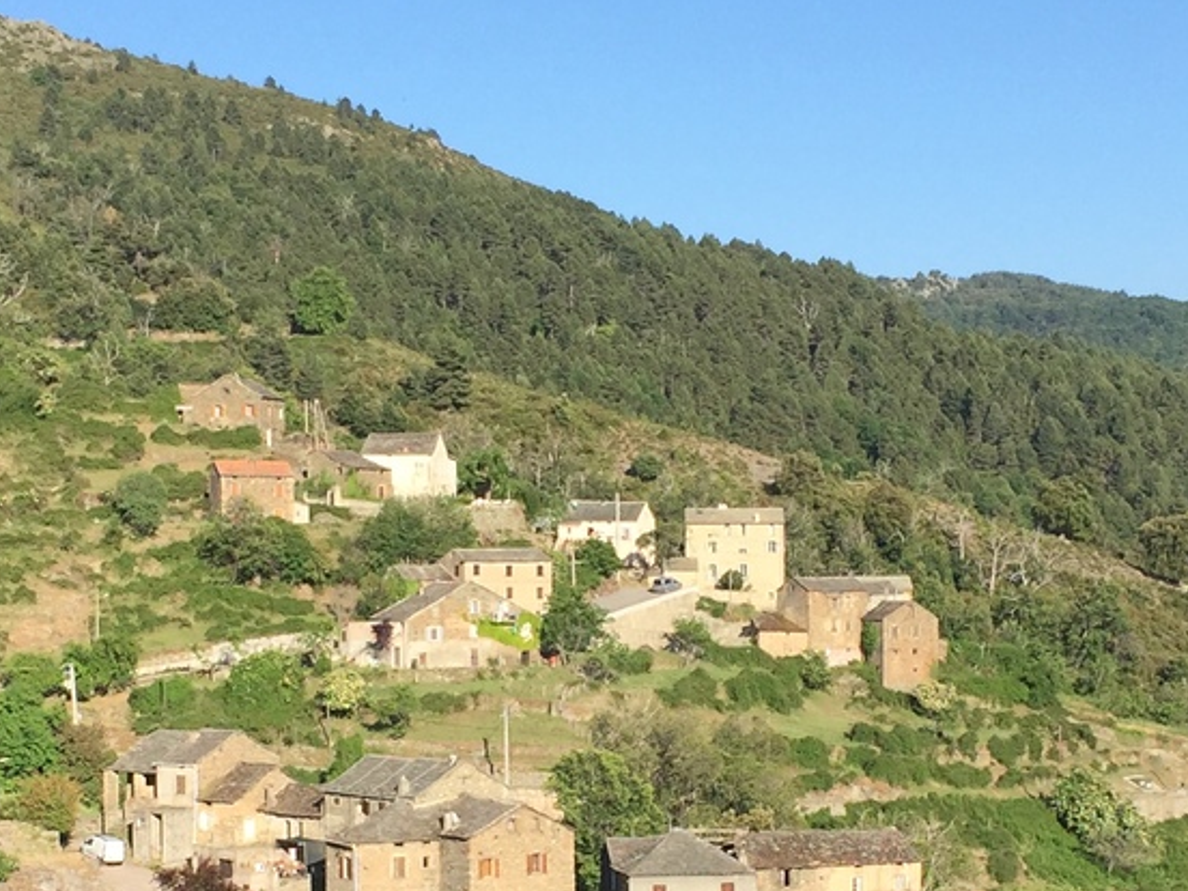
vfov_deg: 17.5
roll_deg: -0.1
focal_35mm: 84
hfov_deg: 23.3
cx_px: 555
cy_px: 680
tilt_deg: -2.3
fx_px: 2883
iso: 32
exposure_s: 1/1319
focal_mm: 4.15
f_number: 2.2
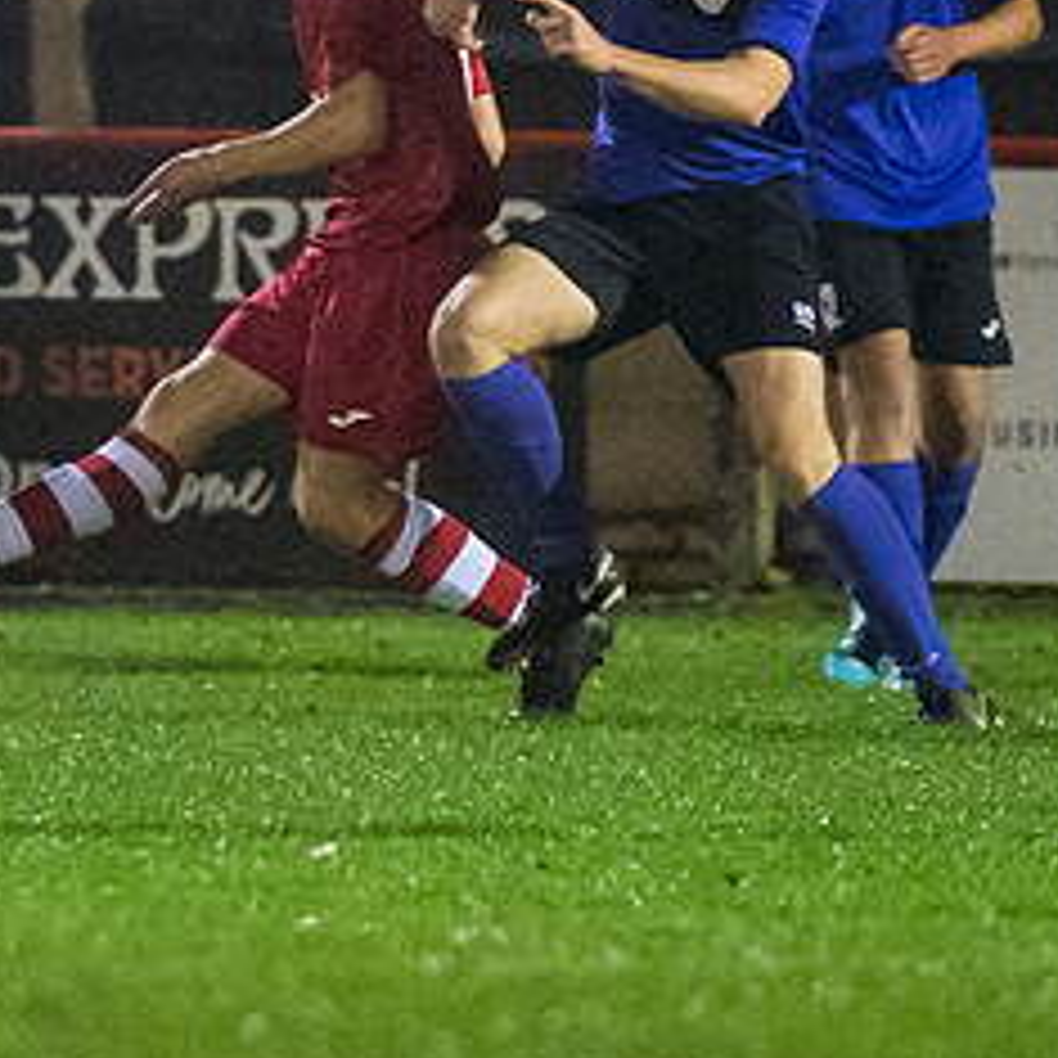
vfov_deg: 1.8
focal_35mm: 952
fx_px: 32919
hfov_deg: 1.8
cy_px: 225
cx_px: 294
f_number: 2.8
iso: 6400
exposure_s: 1/1250
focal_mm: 200
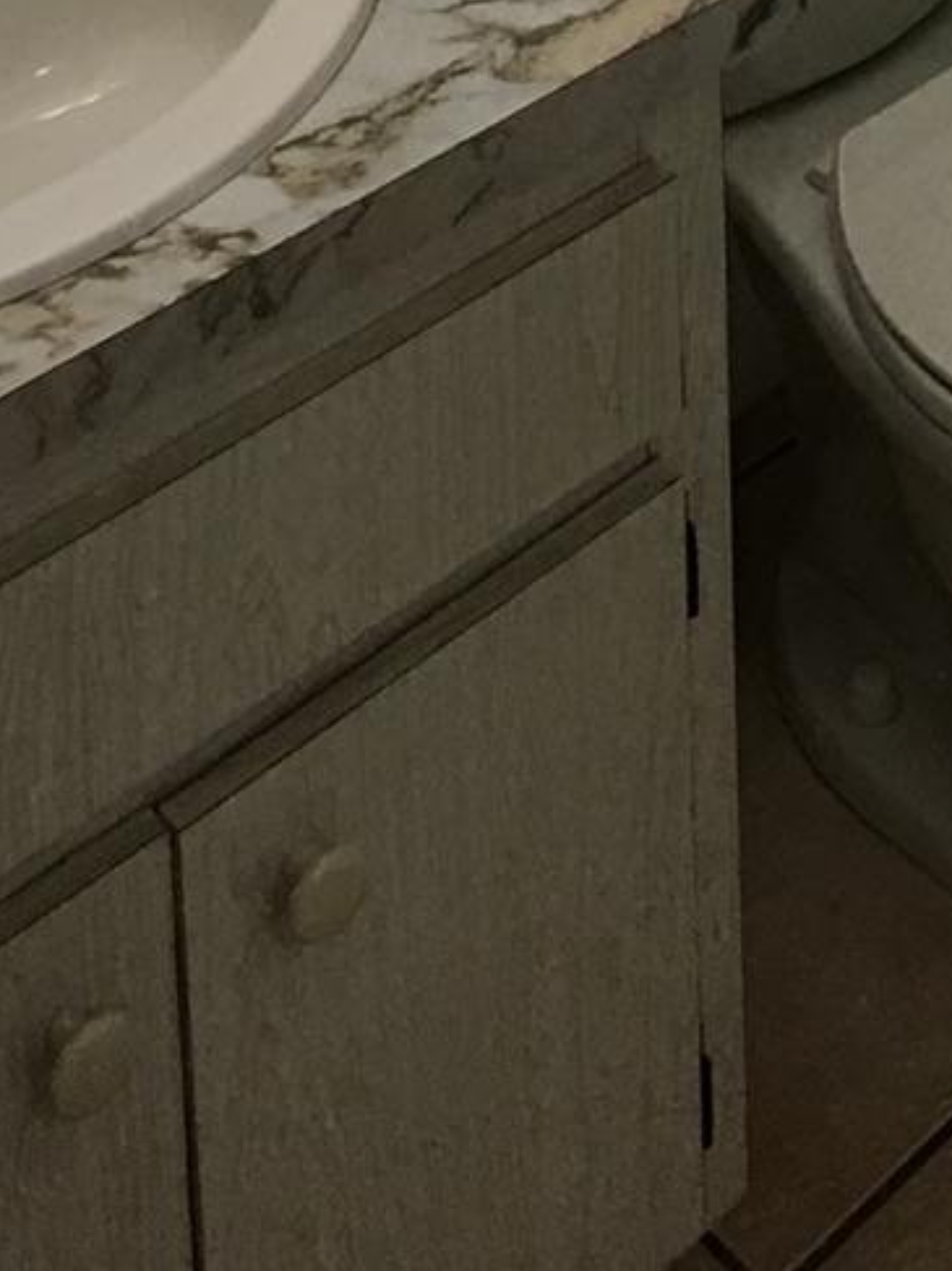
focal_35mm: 122
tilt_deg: -7.2
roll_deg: +0.0
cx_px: 1076
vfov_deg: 13.6
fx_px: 4476
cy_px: -1317
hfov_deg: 11.9
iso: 40
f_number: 2.2
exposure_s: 1/30
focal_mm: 4.15
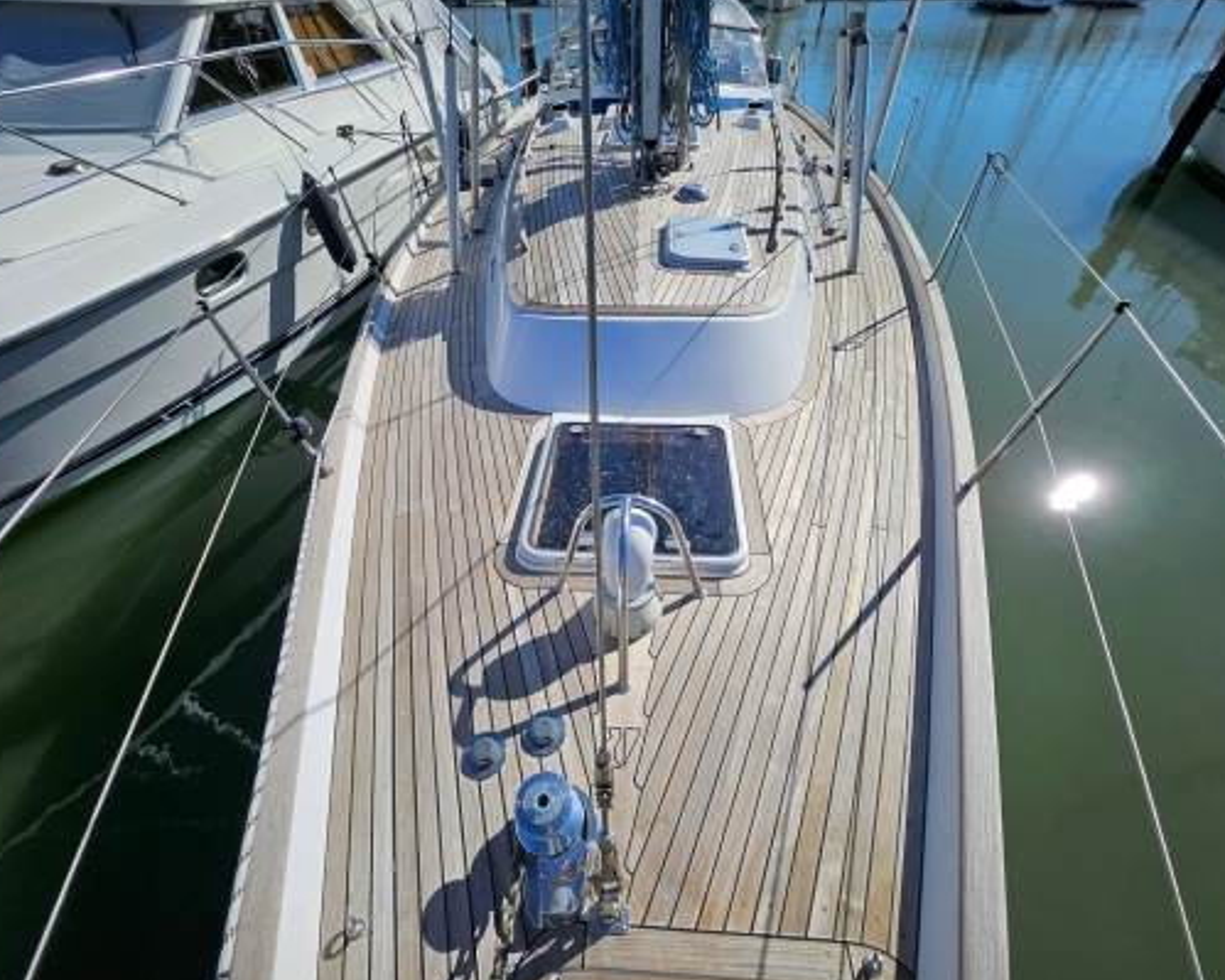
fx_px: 507
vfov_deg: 88.0
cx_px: 638
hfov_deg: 100.7
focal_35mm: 14
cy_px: 495
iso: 32
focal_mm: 1.74
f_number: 2.2
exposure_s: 1/2404
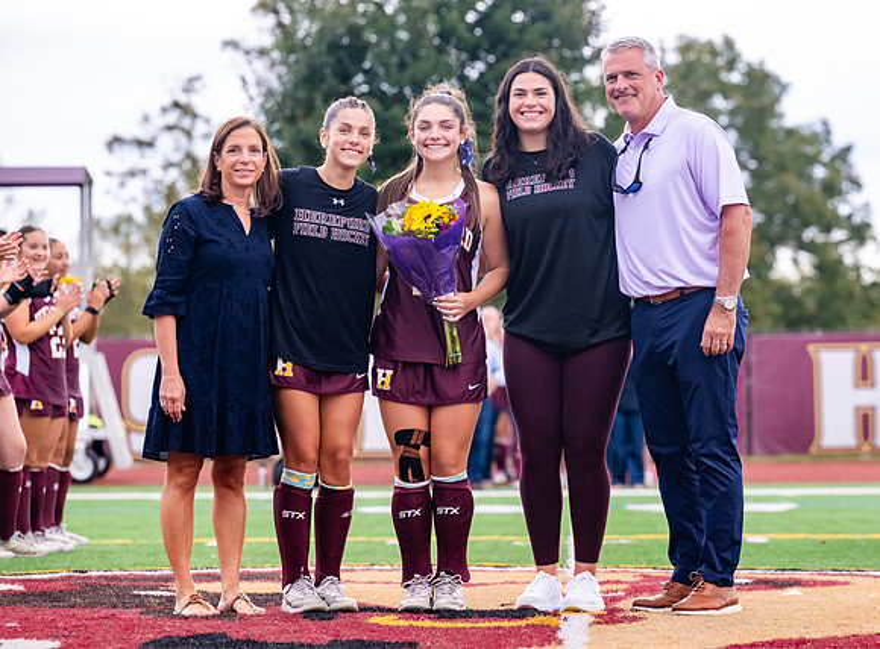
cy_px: 314
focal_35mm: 163
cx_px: 503
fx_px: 4123
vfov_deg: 9.0
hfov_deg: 12.2
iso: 2200
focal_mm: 140
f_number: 4.5
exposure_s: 1/640
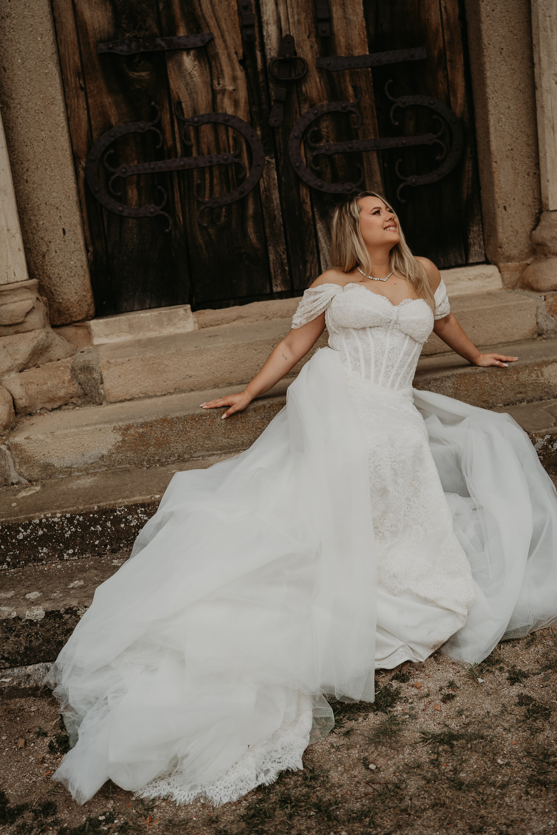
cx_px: 278
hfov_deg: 37.9
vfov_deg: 54.4
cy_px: 418
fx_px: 812
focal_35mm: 35
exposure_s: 1/1000
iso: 200
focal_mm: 35
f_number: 2.2
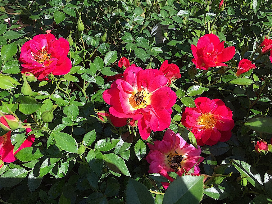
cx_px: 136
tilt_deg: -51.1
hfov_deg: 61.7
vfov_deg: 48.2
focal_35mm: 29
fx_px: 228
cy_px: 102
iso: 32
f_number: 2.2
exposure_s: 1/942
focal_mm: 4.15
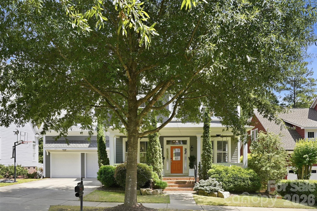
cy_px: 106
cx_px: 158
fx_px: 246
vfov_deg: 46.3
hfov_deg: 65.5
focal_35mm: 28
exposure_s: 1/80
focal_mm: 28
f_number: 5.6
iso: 100
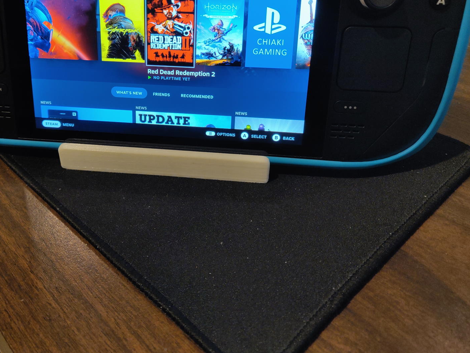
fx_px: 462
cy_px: 125
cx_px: 174
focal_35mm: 34
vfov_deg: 41.4
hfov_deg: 53.3
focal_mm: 4.25
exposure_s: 1/33
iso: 250
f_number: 1.7
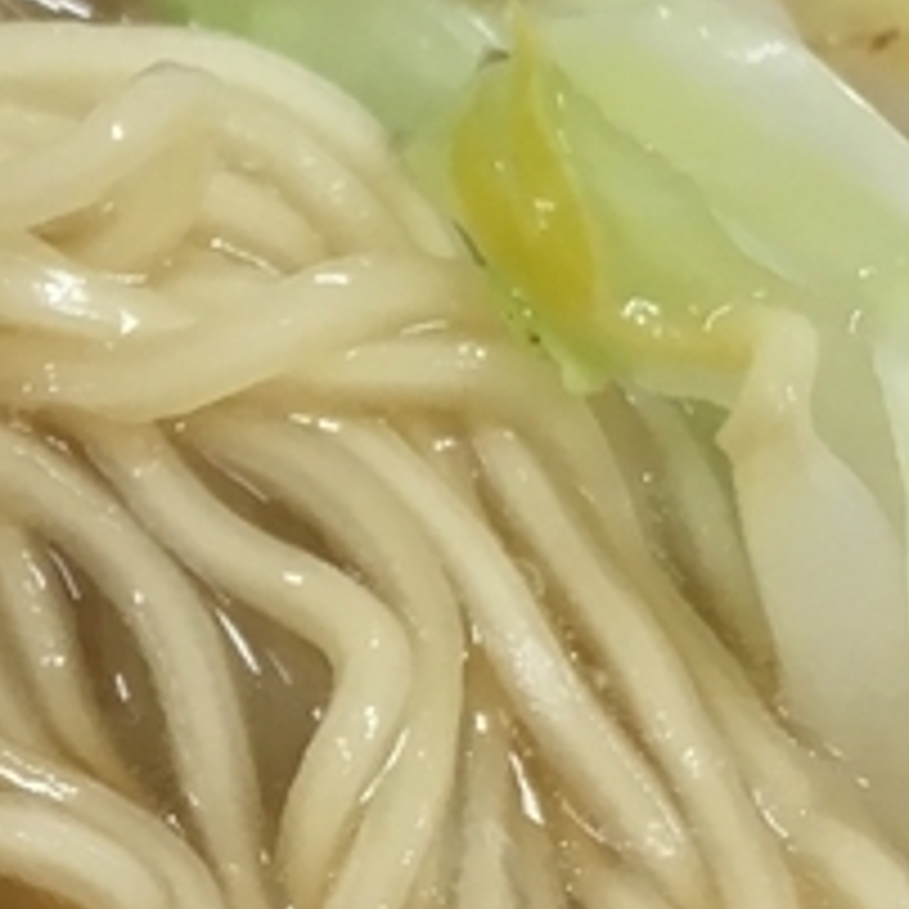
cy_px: 1012
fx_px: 4516
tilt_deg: -56.1
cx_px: -634
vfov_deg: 11.3
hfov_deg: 10.9
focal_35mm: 152
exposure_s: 1/40
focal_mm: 4.15
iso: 25
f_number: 2.2
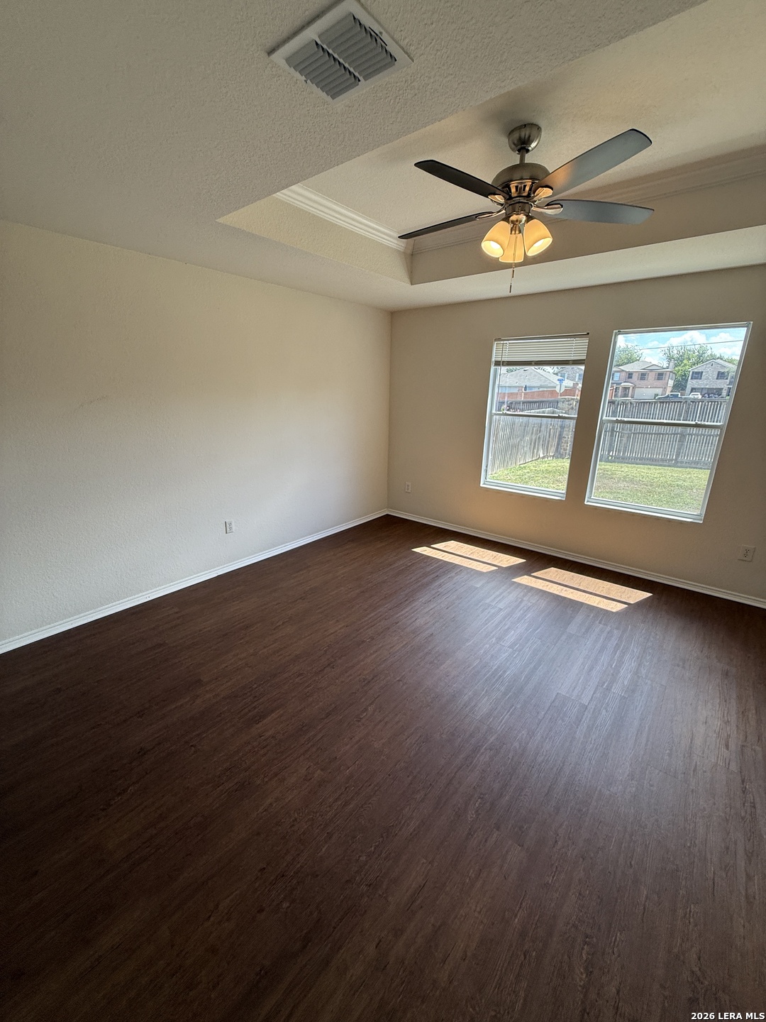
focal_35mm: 14
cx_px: 383
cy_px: 511
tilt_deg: -17.3
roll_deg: -1.1
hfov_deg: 85.7
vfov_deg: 102.1
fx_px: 413
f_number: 2.2
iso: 64
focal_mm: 2.22
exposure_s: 1/129
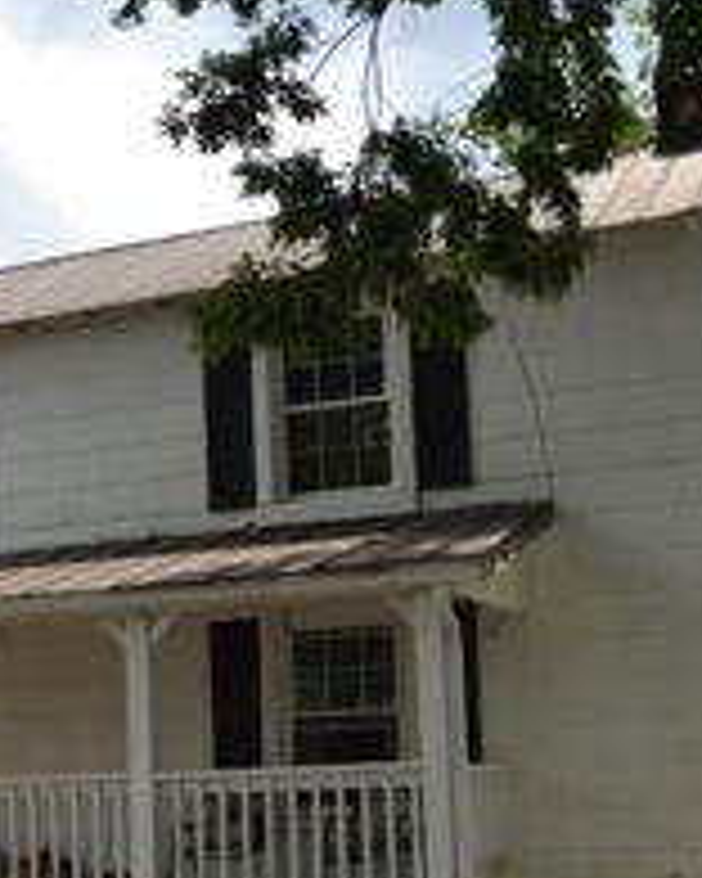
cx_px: -81
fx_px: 1688
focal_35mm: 65
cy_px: 655
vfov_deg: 28.7
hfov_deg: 22.1
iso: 100
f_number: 8
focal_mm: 18
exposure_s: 1/200
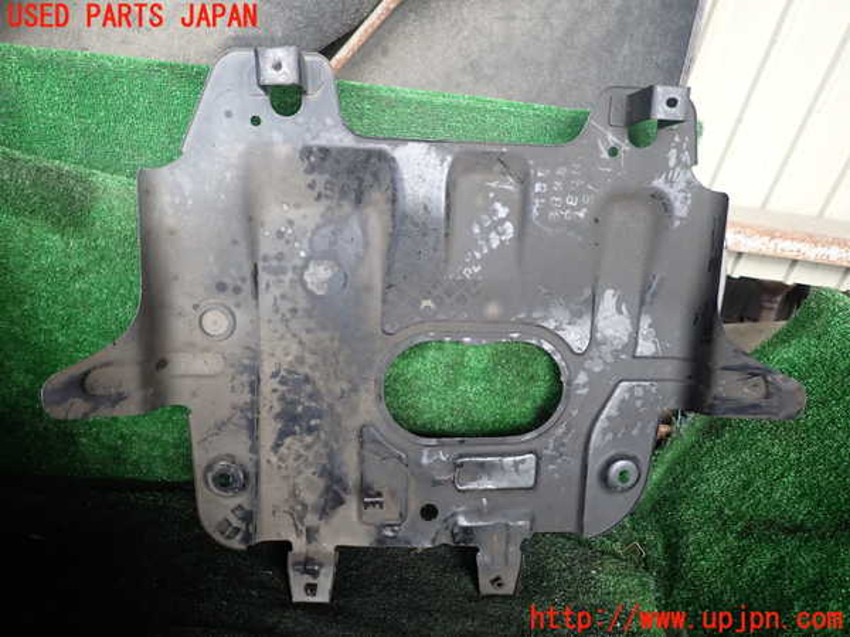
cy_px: 318
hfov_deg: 69.4
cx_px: 425
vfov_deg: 54.9
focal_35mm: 25
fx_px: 614
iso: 100
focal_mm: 4.5
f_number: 2
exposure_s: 1/100
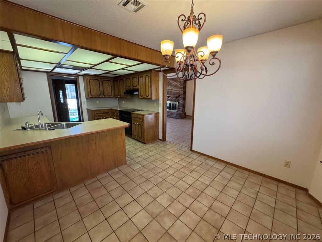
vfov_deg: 85.7
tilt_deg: -11.0
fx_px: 130
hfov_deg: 102.1
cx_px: 161
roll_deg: -0.4
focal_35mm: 14
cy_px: 121
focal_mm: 2.22
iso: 320
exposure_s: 1/120
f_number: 2.2
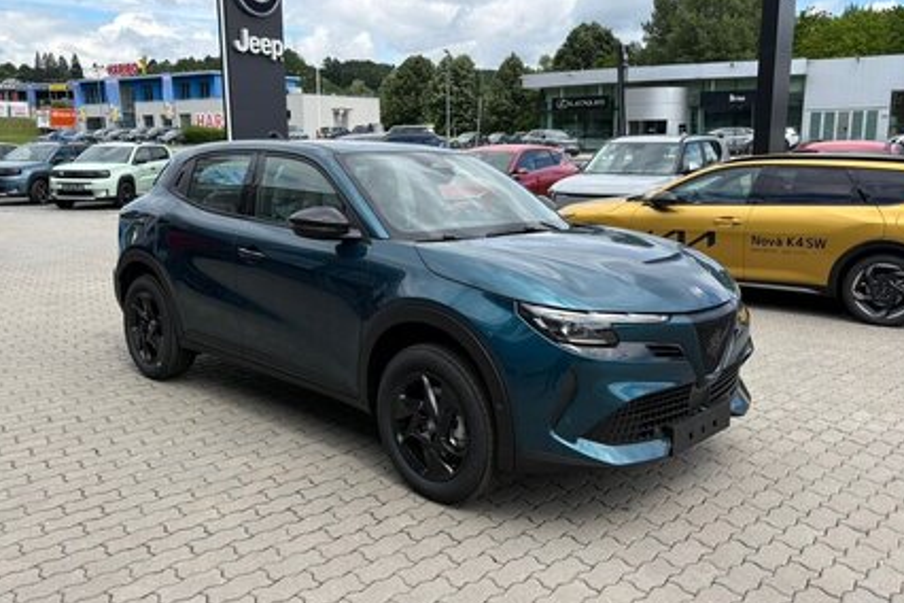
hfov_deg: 60.3
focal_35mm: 31
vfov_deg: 42.3
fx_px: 778
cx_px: 433
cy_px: 278
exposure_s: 1/2451
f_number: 1.6
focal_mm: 5.96
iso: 50
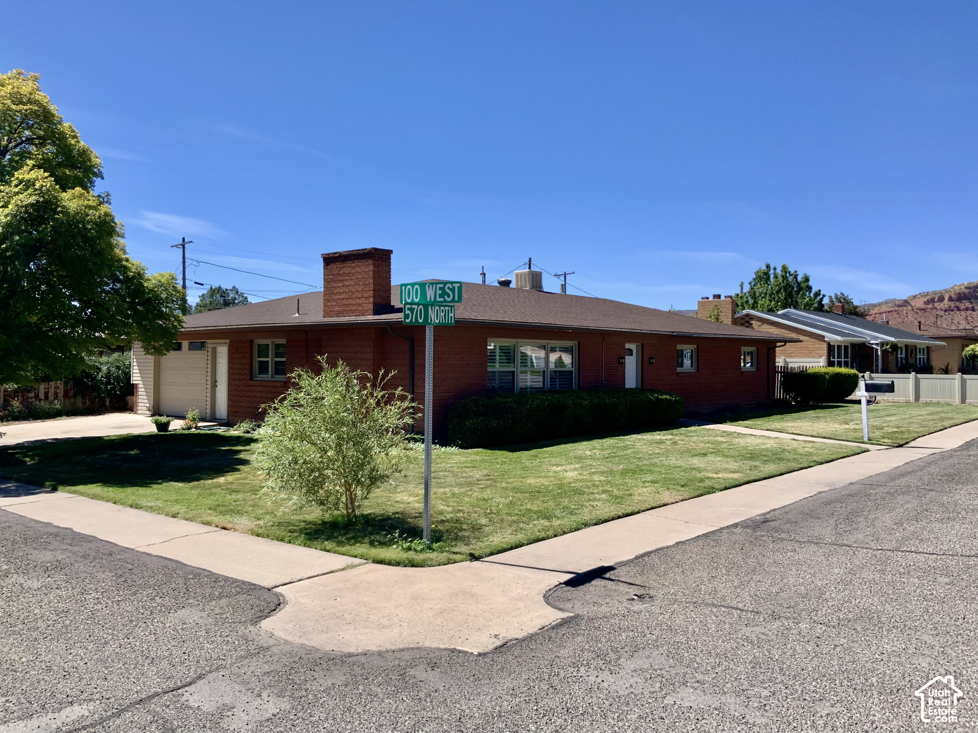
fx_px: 819
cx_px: 489
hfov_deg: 61.7
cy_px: 366
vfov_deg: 48.2
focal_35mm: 29
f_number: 1.8
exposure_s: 1/1984
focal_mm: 3
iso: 16
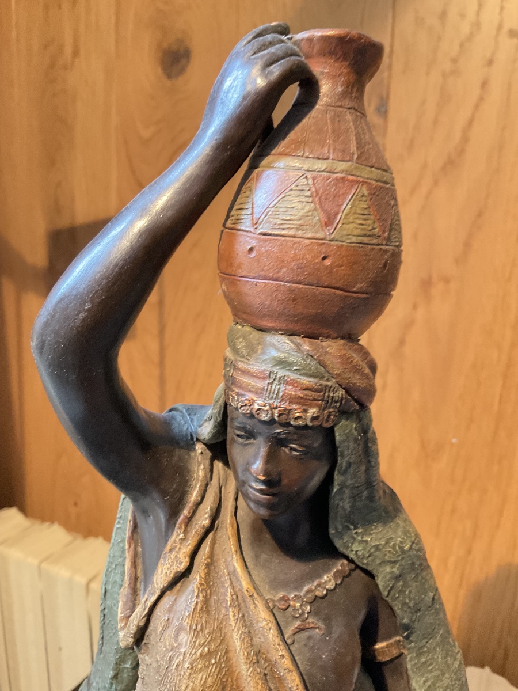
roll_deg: -1.4
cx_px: 259
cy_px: 346
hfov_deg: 48.2
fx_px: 579
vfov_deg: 61.7
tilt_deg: -11.7
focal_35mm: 29
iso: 400
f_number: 1.8
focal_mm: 3
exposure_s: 1/30
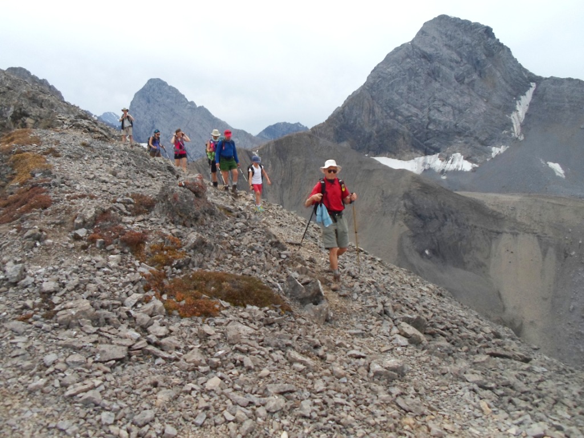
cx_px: 292
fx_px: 422
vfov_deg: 54.9
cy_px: 219
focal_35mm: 25
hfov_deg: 69.4
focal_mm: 4.5
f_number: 9.2
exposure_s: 1/180
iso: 80
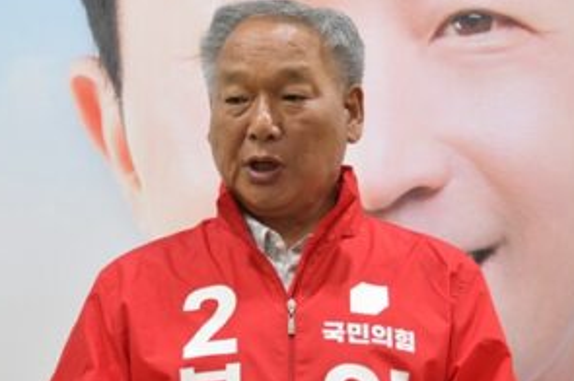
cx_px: 257
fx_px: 3631
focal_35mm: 228
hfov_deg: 9.0
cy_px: 305
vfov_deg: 6.0
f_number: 5.3
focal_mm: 105
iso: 1600
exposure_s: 1/320
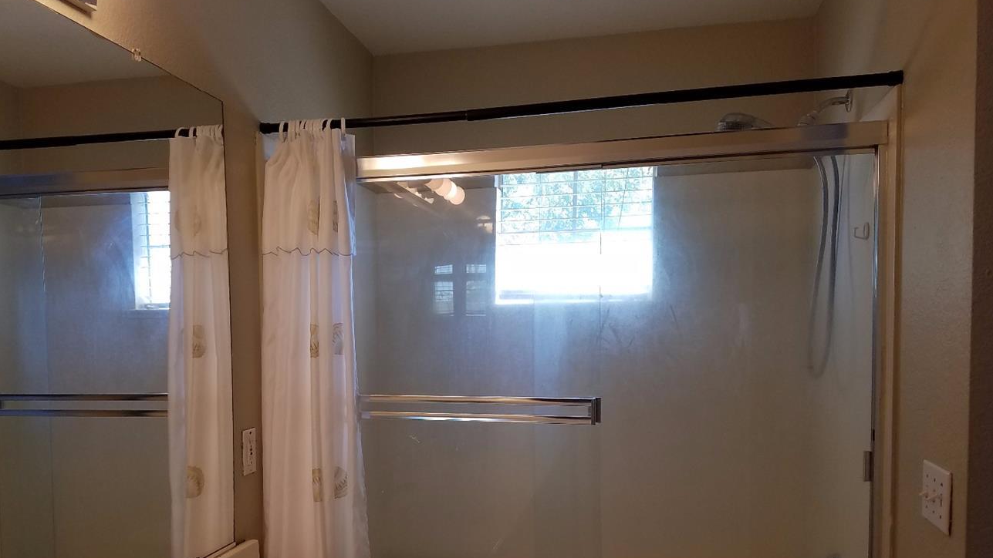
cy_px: 348
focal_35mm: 33
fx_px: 869
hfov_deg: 59.2
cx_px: 417
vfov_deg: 35.4
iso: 50
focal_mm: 4.2
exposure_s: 1/120
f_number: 1.7
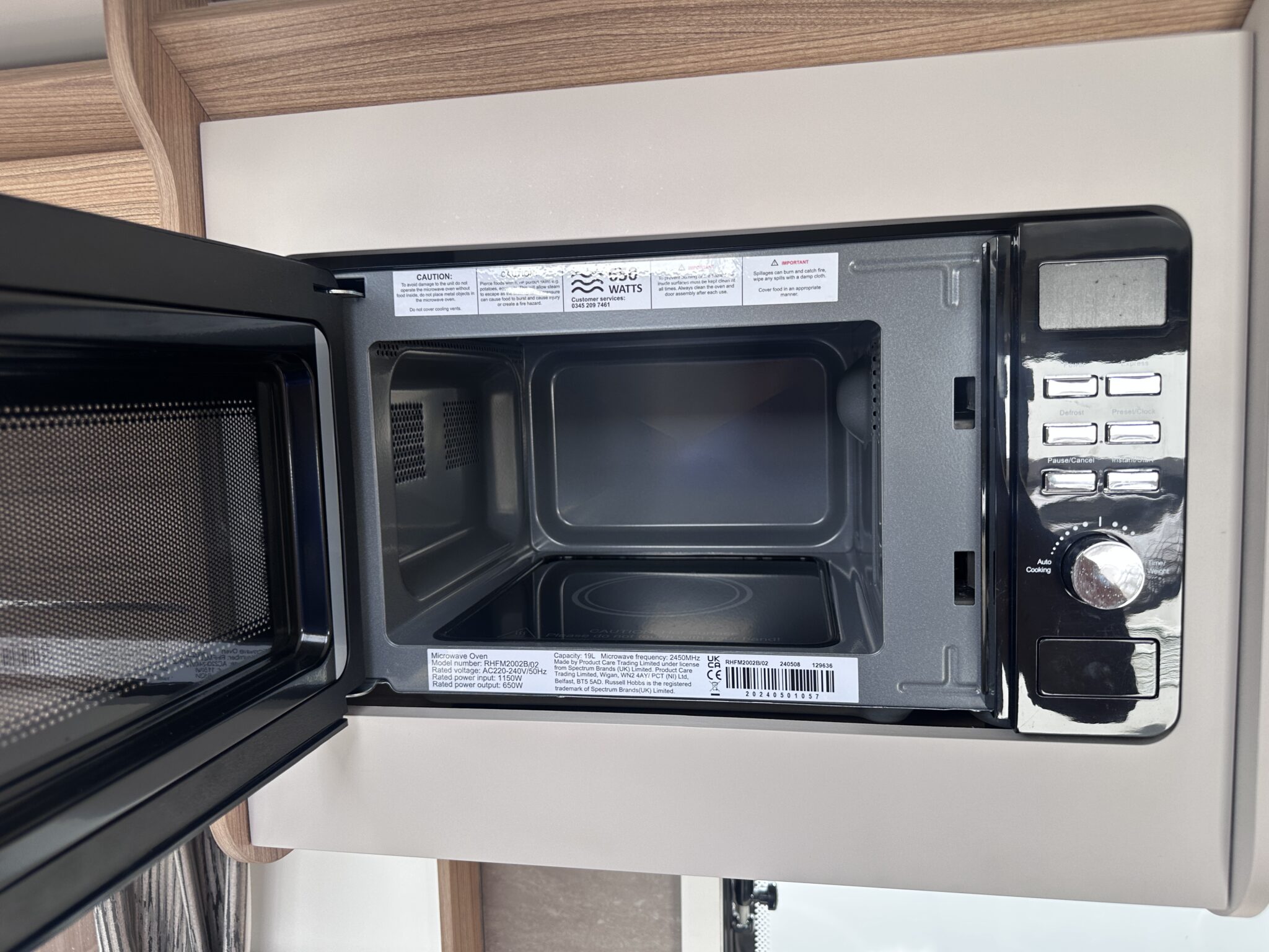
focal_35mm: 24
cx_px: 634
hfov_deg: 71.6
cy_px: 476
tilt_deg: -7.4
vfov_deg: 56.8
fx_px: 880
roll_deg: +1.9
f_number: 1.78
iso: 64
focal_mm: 6.86
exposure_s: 1/161
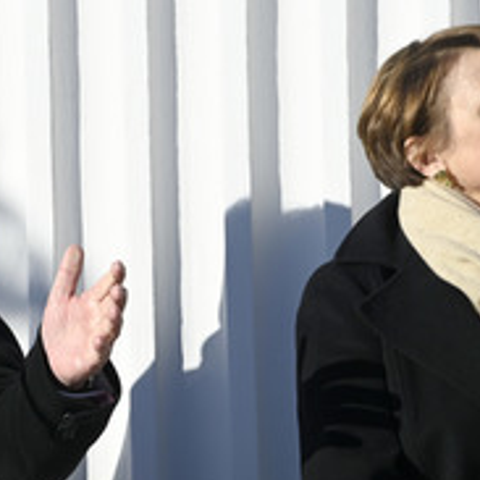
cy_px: 260
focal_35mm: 522
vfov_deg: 3.4
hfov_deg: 3.4
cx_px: 72
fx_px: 8189
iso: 250
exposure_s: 1/320
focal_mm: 250
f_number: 11
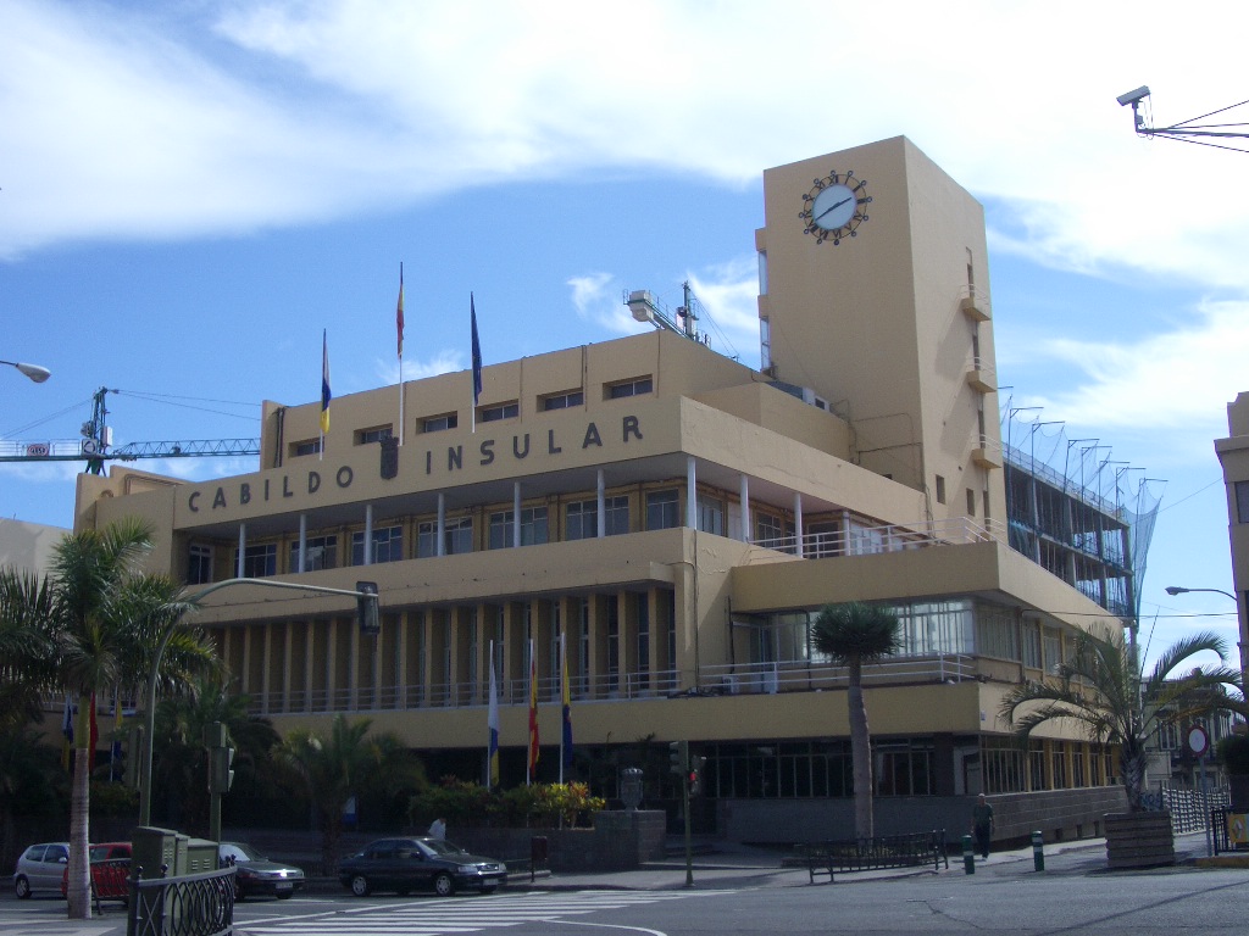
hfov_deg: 45.8
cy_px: 468
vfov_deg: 35.1
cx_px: 624
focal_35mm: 41
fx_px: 1479
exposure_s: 1/500
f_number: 4.6
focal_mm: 6.8
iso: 50
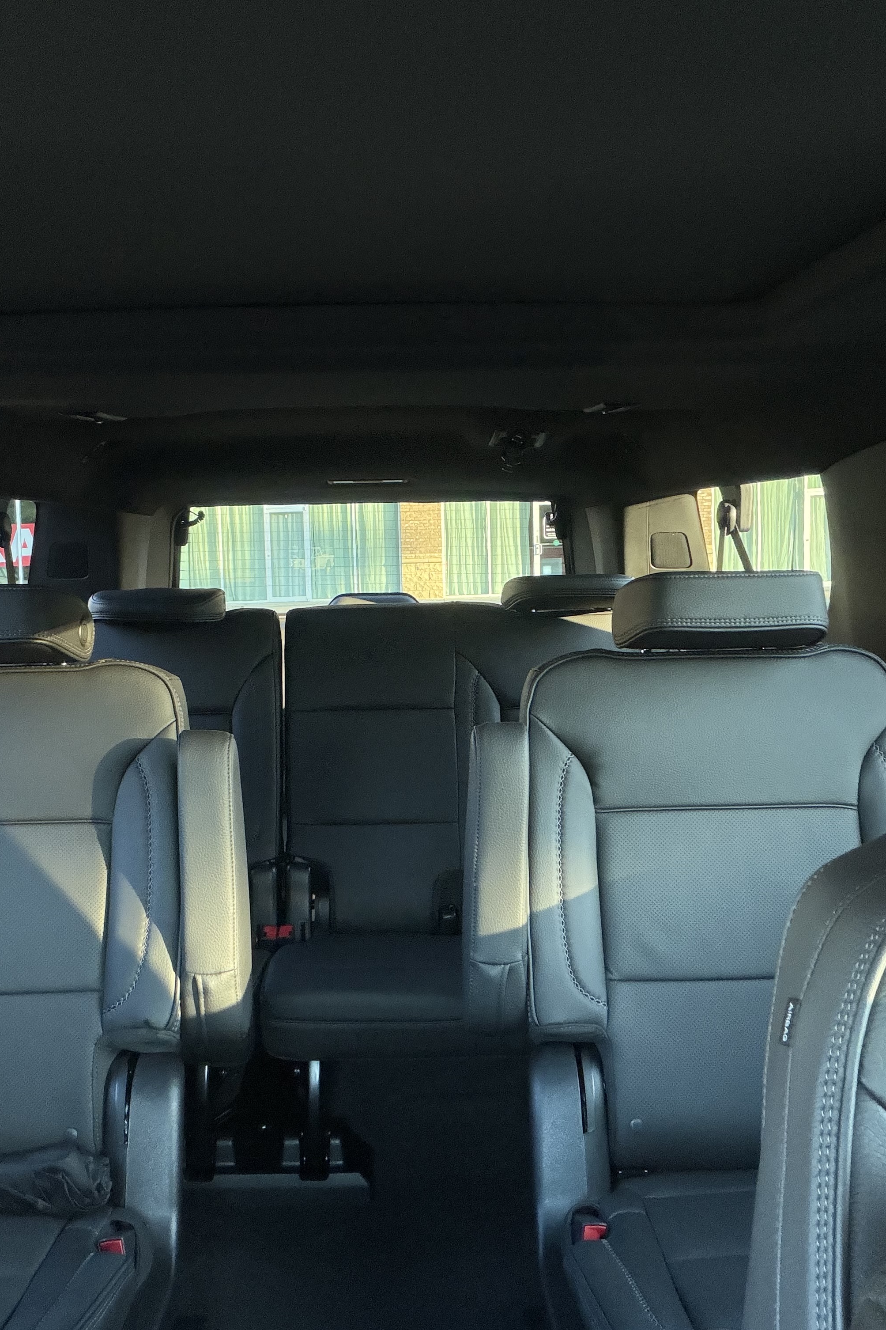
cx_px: 408
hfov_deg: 41.1
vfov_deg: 58.7
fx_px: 1181
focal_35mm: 32
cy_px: 666
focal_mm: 2.71
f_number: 1.9
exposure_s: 1/60
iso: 200
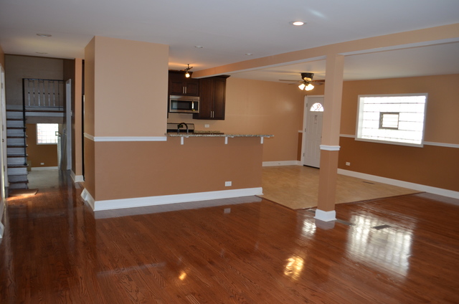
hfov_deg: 67.5
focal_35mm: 27
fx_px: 344
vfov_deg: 47.7
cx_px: 230
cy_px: 152
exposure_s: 1/125
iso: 400
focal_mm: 18
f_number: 3.5
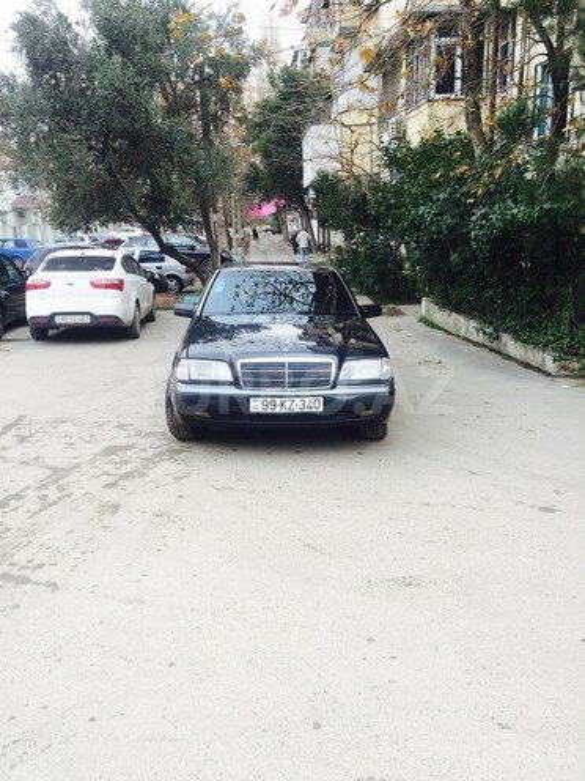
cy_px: 390
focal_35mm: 29
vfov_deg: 61.7
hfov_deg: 48.2
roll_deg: +1.8
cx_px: 292
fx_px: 653
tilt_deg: -15.0
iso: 32
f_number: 2.2
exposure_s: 1/244
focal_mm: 4.15
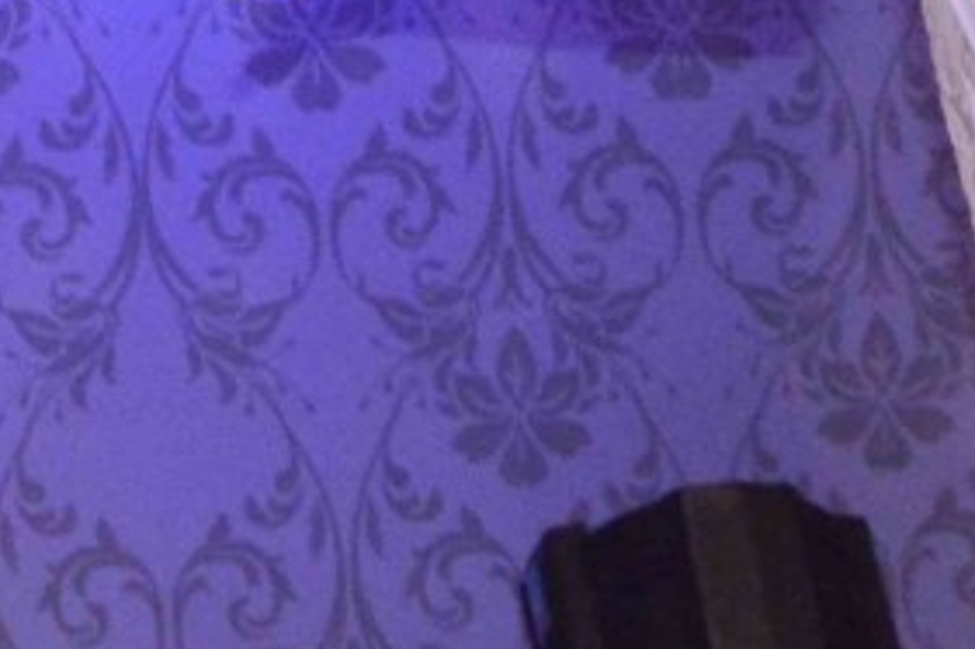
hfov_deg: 3.0
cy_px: -843
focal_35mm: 688
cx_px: -1175
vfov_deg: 2.0
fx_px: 18622
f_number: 9
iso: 1600
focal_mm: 66
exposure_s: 1/200
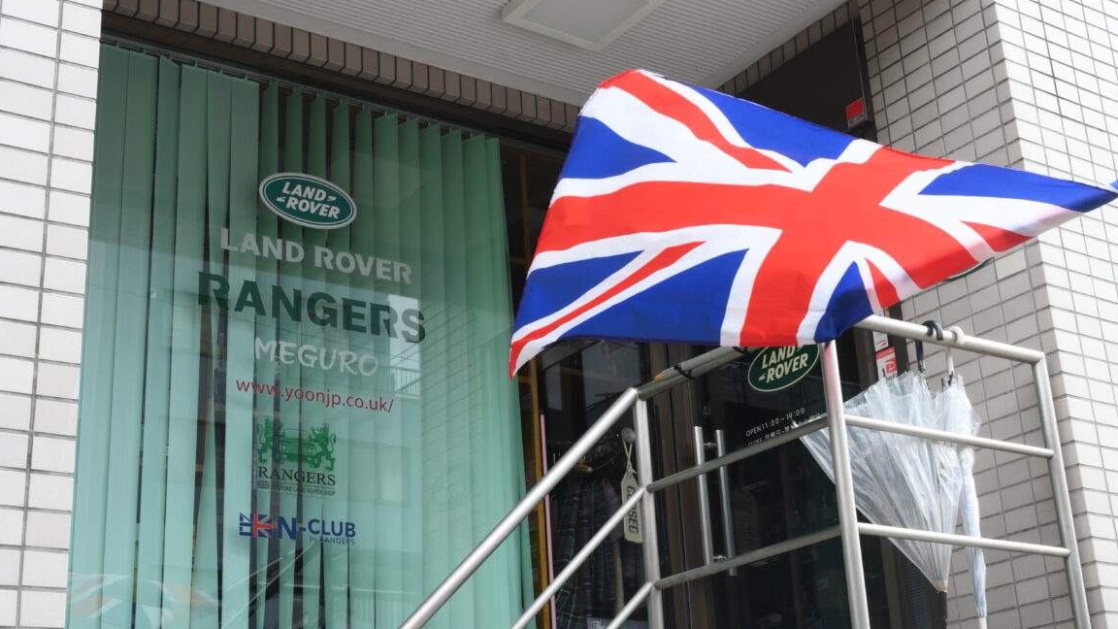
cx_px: 571
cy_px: 283
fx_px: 1083
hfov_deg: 54.6
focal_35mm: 37
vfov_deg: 32.3
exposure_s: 1/125
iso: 200
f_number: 7.1
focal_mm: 33.5
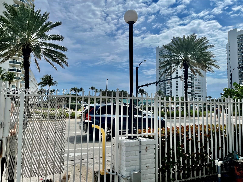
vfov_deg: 53.1
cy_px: 91
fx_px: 183
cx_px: 122
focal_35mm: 26
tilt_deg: +4.9
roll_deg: +2.6
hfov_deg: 67.3
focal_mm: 5.1
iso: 50
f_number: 1.6
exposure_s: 1/6897
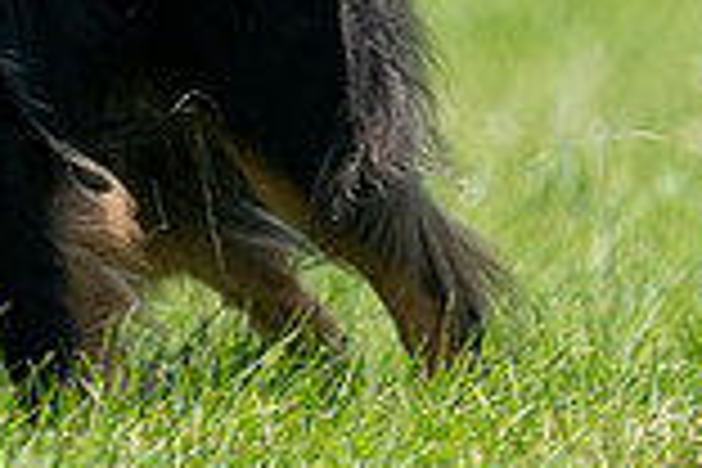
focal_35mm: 1486
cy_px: -178
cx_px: -158
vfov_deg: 0.9
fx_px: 28975
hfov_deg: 1.4
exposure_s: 1/4000
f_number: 6.3
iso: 1250
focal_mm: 400
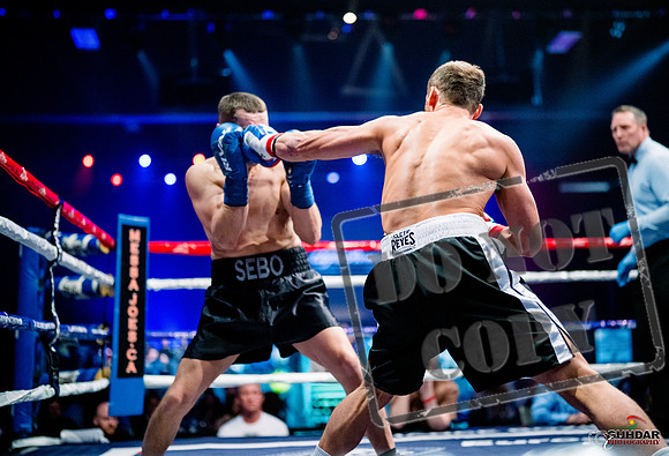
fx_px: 1027
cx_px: 370
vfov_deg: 25.0
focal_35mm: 55
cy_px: 209
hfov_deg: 36.0
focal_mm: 50
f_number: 1.4
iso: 6400
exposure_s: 1/1600
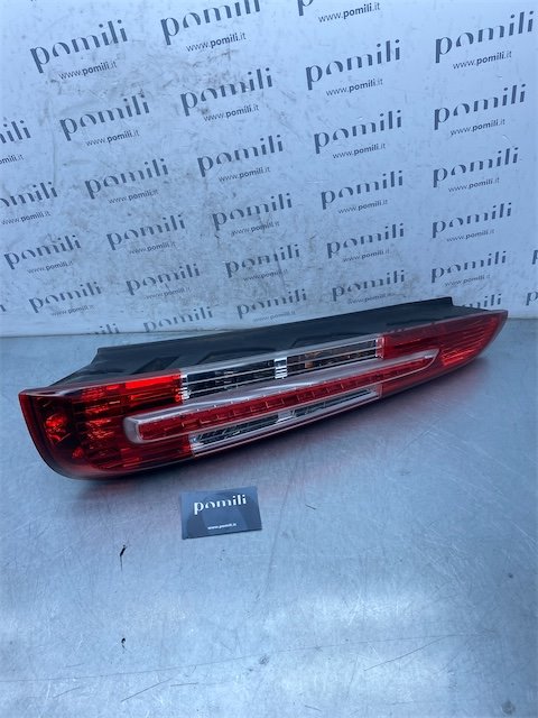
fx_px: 539
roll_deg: +1.1
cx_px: 269
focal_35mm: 26
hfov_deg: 53.1
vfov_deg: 67.3
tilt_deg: -40.2
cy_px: 359
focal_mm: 4.25
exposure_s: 1/1007
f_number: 1.8
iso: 32
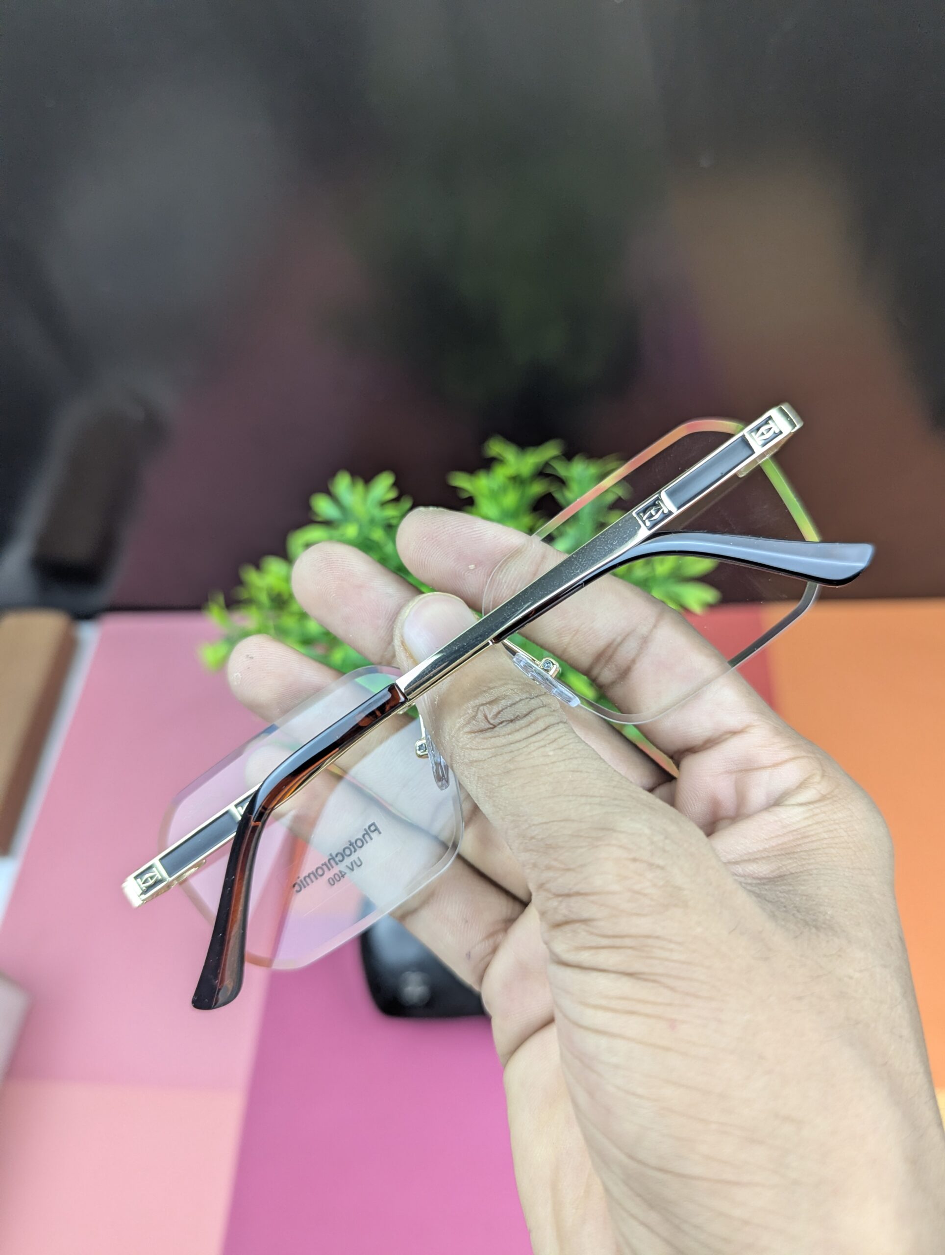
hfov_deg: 56.9
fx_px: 871
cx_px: 472
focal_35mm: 24
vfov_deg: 71.5
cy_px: 628
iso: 115
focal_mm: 6.81
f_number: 1.85
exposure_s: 1/88.7
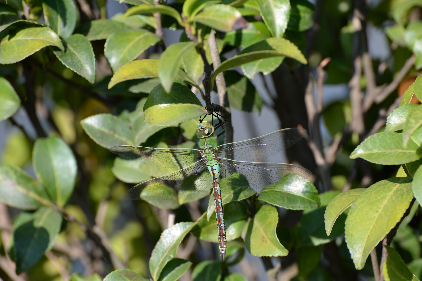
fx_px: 2825
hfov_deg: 8.5
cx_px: 211
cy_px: 140
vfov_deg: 5.7
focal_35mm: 241
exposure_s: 1/250
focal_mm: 240
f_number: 8
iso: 200
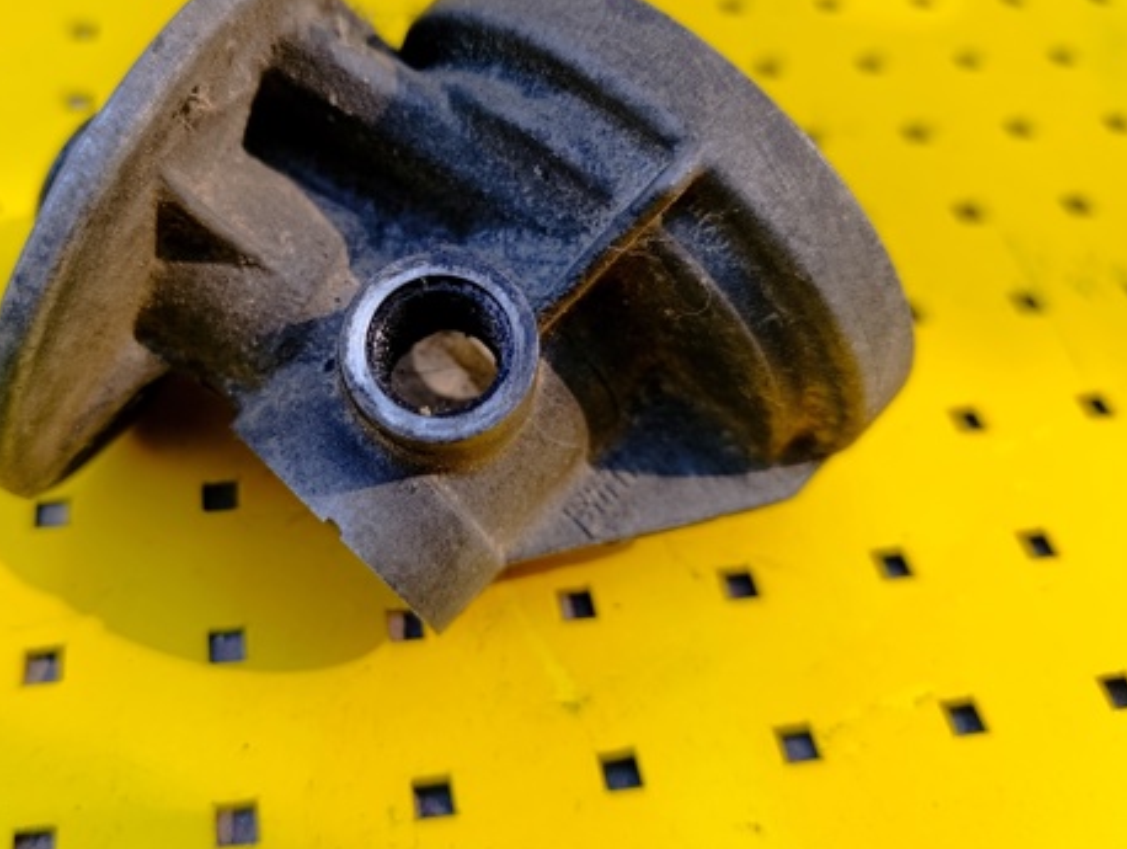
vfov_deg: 44.1
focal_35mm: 32
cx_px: 439
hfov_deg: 56.2
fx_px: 1043
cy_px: 347
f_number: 1.6
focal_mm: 6.14
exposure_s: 1/100
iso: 80
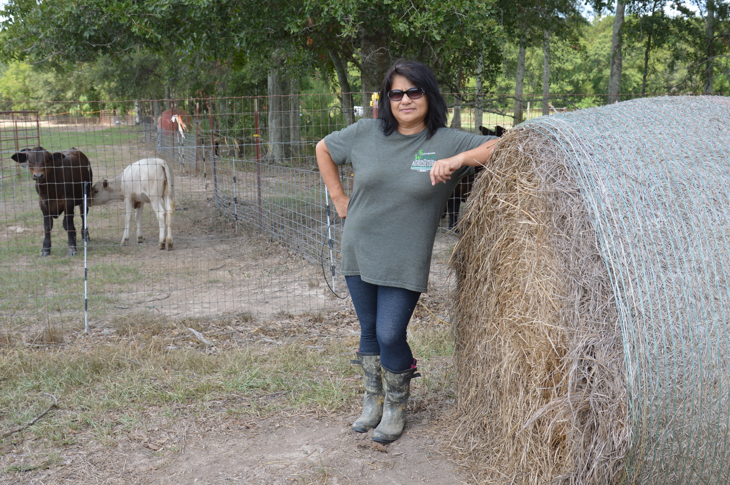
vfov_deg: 30.8
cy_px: 242
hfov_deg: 45.0
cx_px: 365
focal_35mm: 44
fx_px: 881
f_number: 5.6
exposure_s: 1/125
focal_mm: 29
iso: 110
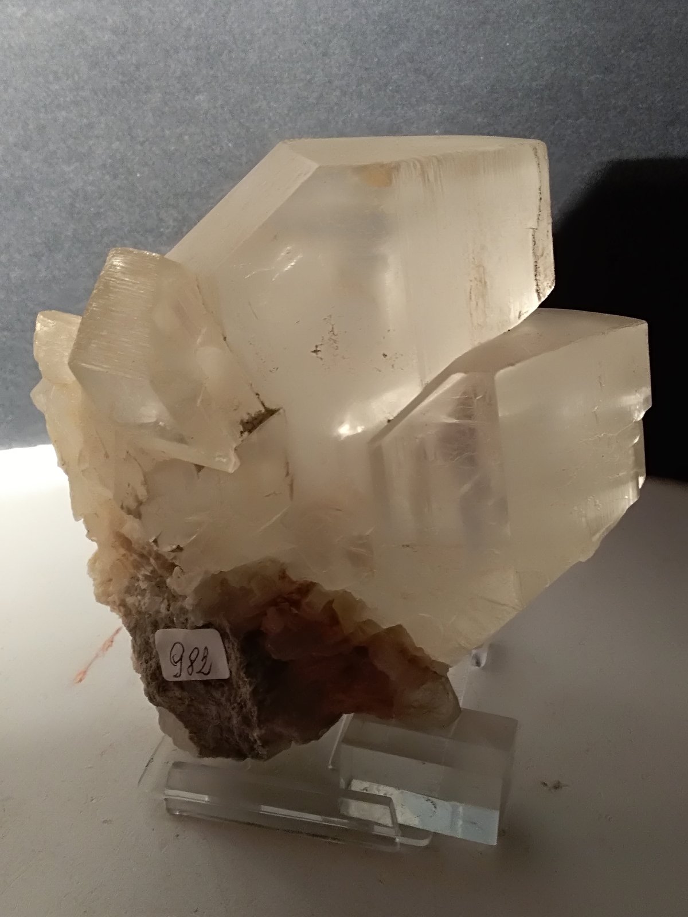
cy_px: 458
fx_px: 689
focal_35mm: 26
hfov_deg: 53.1
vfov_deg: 67.3
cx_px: 344
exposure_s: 1/33.3
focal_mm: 3.54
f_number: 2
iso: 304
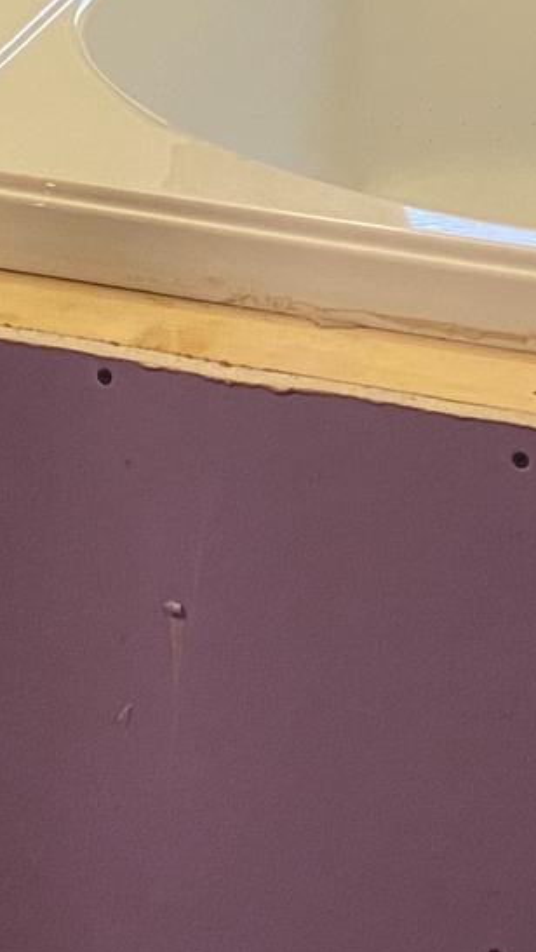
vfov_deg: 18.7
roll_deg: -1.2
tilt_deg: -9.7
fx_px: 2676
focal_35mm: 106
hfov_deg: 11.2
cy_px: -292
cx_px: -125
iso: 500
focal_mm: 4.25
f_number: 1.8
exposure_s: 1/40
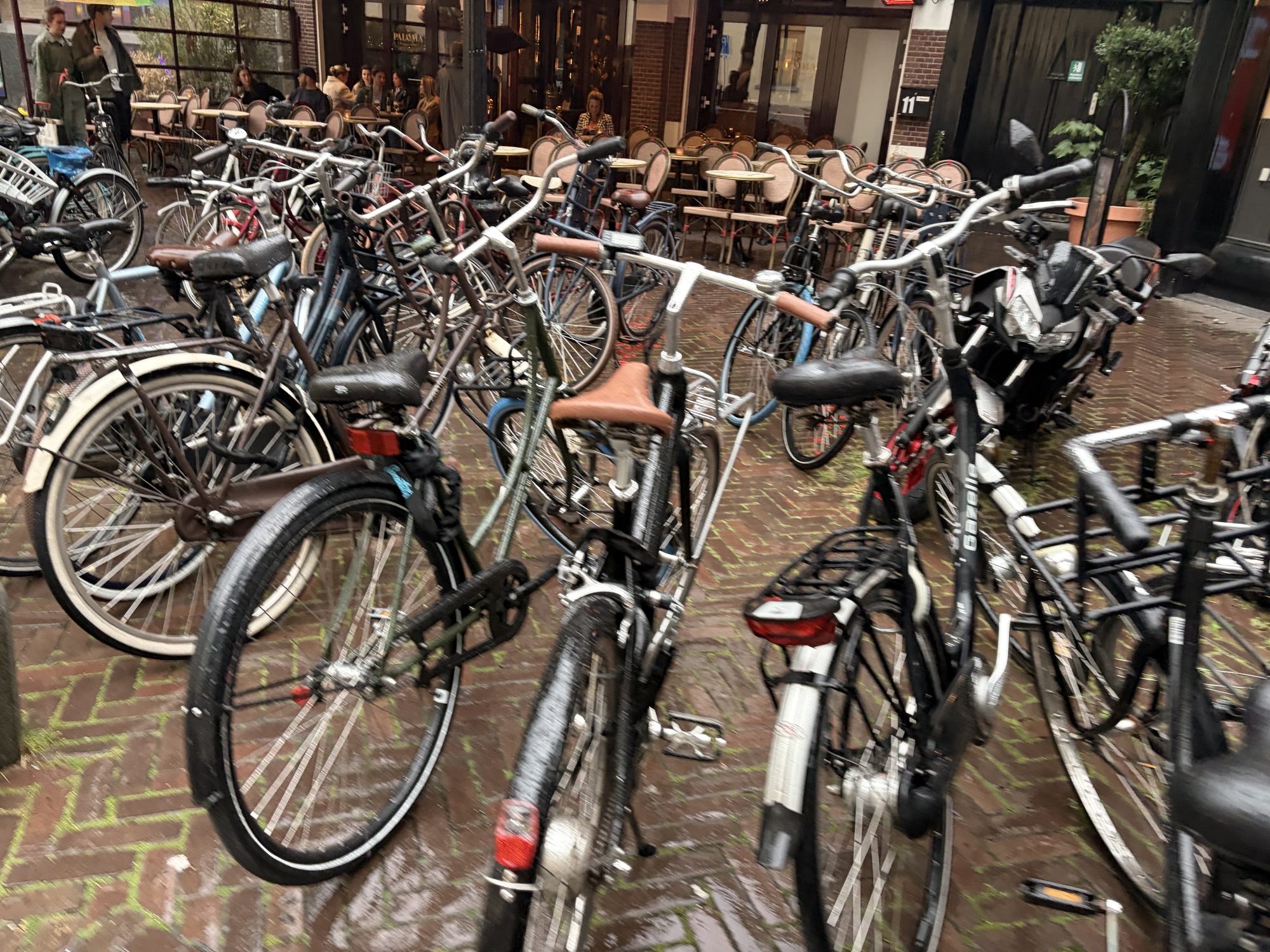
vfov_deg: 53.1
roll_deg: -6.8
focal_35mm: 26
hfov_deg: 67.3
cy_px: 476
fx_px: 954
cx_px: 635
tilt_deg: -26.3
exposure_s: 1/50
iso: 200
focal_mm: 5.96
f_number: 1.6
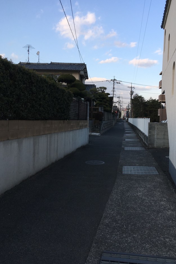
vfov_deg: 57.2
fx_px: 242
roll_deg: -0.9
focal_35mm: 33
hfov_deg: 39.8
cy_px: 126
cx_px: 104
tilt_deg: -2.7
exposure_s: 1/499
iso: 25
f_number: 2.2
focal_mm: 4.15
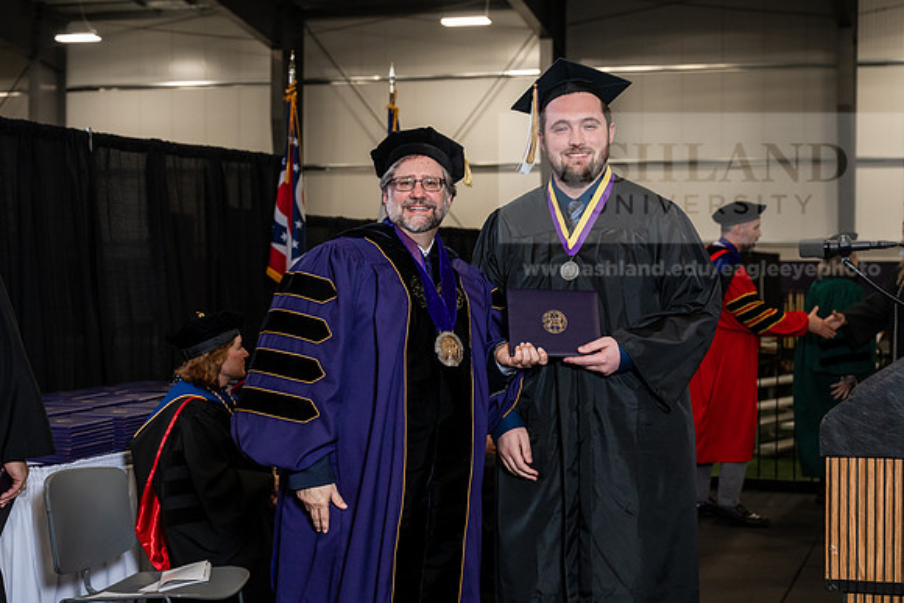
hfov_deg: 32.9
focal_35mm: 61
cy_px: 302
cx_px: 452
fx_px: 1532
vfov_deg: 22.3
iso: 1250
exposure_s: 1/200
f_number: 5
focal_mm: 61
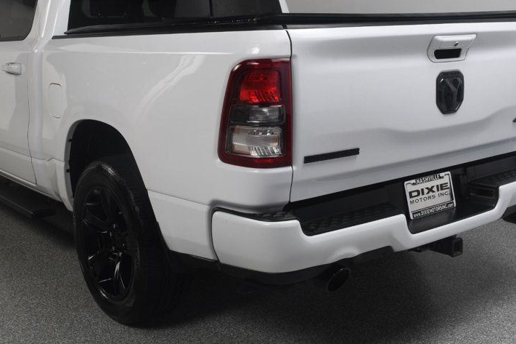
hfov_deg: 40.3
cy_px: 130
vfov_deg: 27.4
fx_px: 702
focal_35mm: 49
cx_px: 224
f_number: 13
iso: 100
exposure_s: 1/160
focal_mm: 23
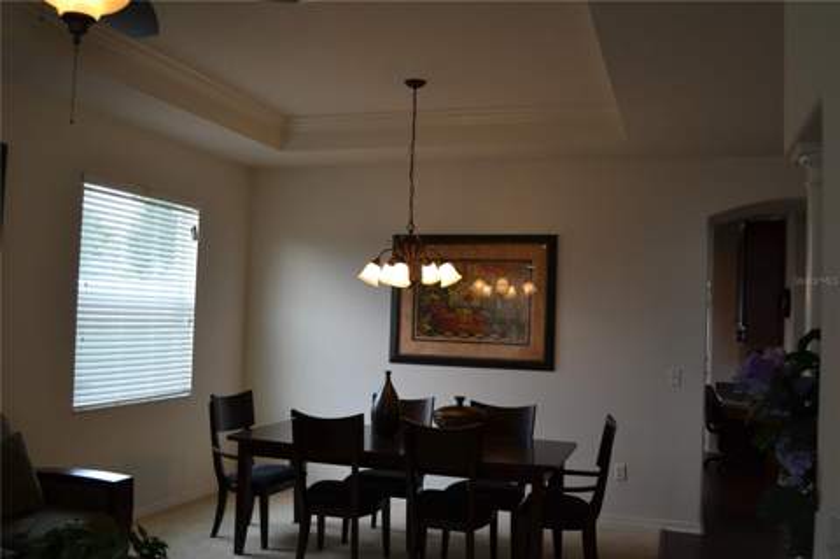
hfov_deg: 57.3
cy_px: 280
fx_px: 769
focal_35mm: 33
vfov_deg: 39.9
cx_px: 420
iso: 400
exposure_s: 1/100
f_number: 5
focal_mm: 22
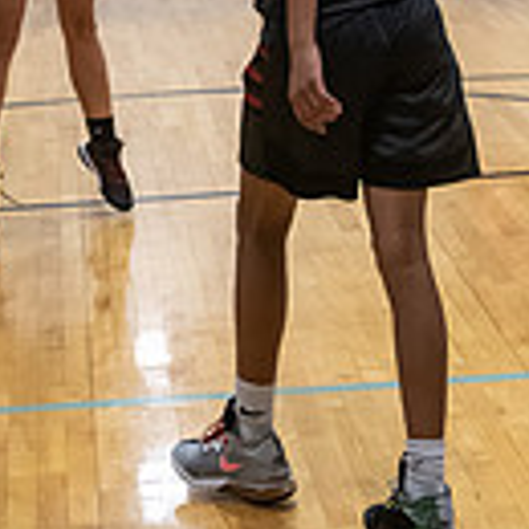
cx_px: 37
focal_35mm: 150
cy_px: -228
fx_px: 2593
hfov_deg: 11.6
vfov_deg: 11.2
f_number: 4
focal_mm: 34
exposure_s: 1/500
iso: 4000
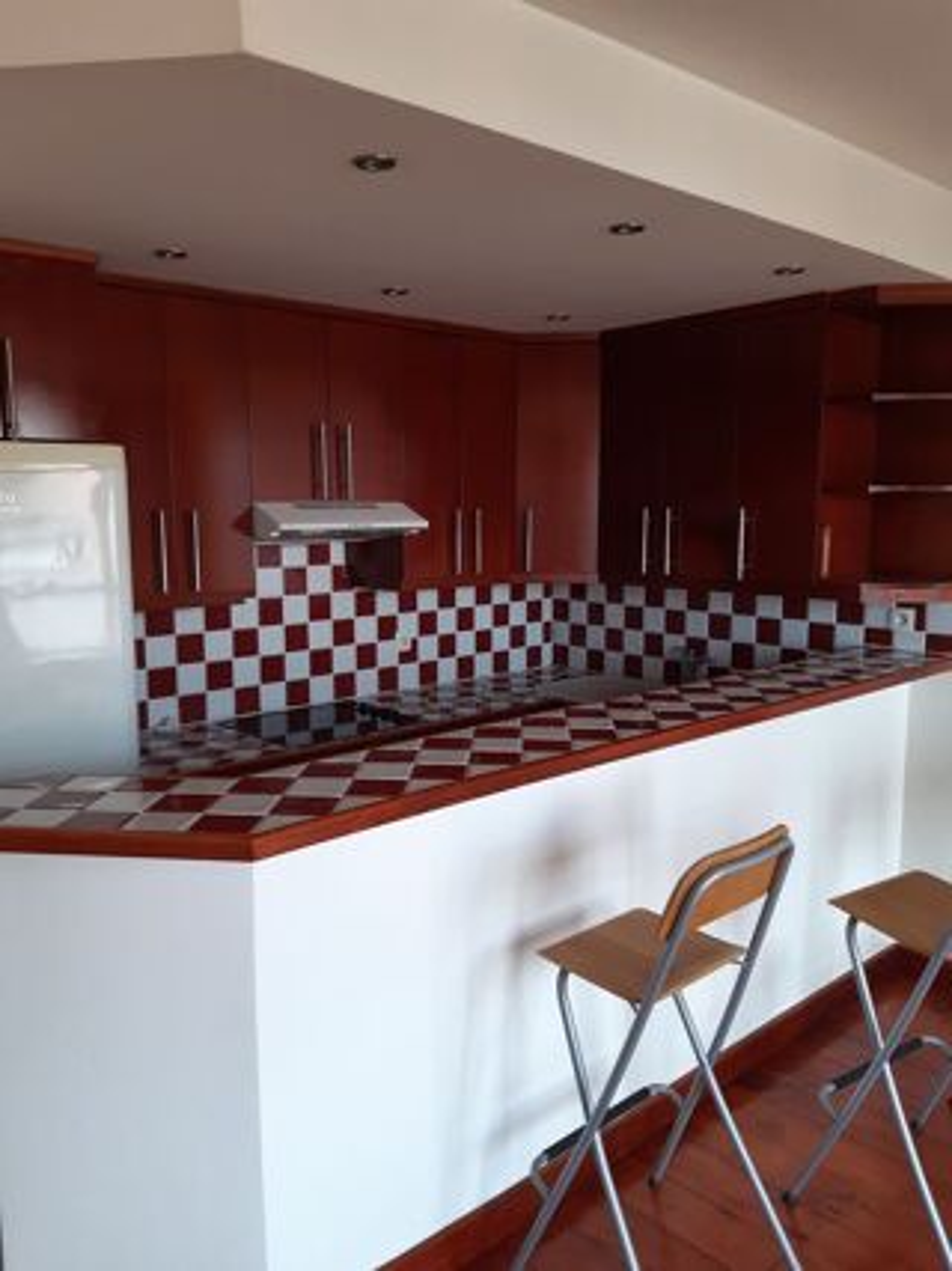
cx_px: 476
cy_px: 636
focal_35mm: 26
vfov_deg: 67.3
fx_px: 954
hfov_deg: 53.0
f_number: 1.7
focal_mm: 3.92
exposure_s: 1/50
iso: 50
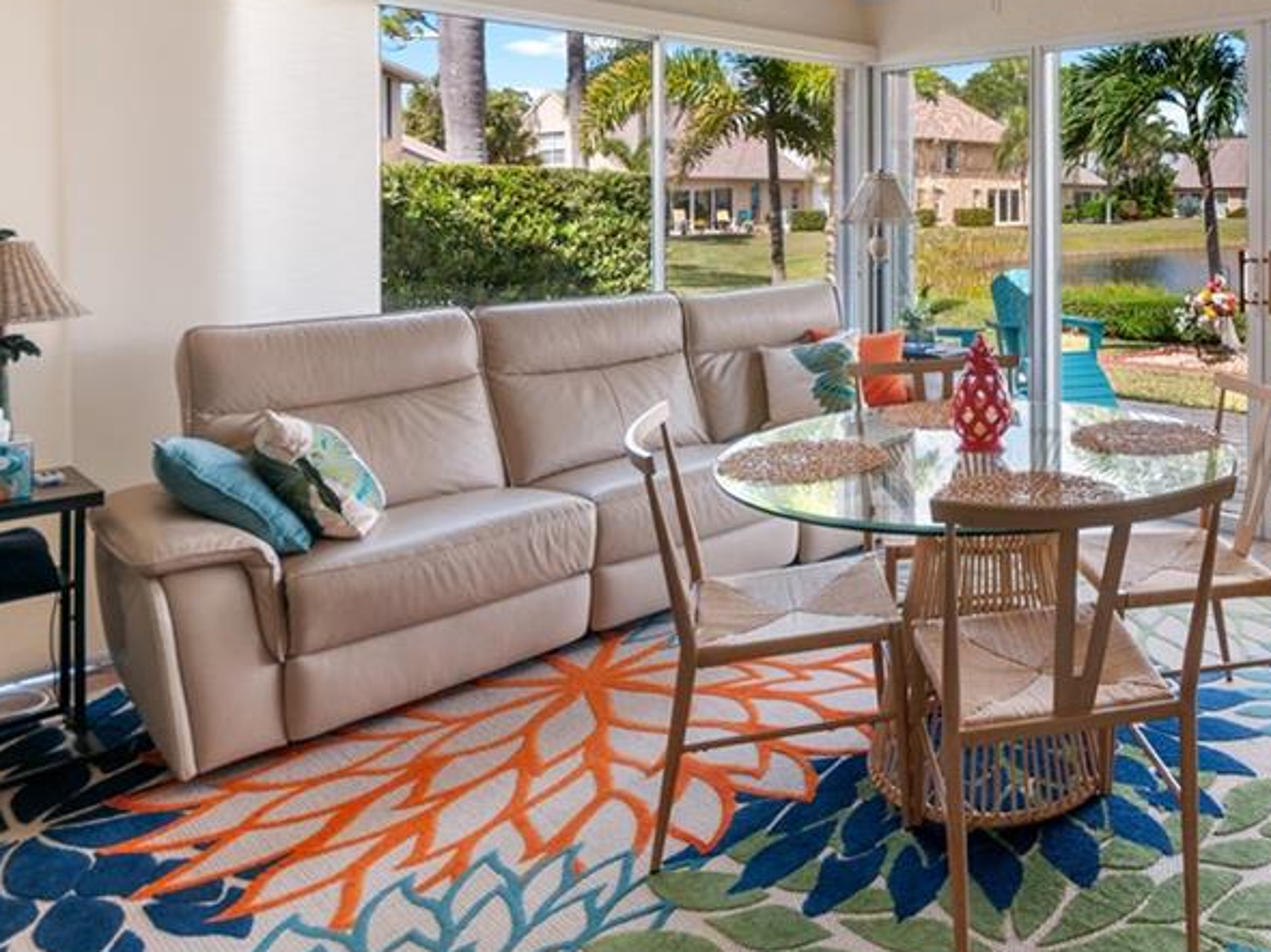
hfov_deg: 63.1
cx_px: 1028
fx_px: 918
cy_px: 328
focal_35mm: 25
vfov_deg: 53.9
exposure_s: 1/15
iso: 200
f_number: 5.6
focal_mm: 10
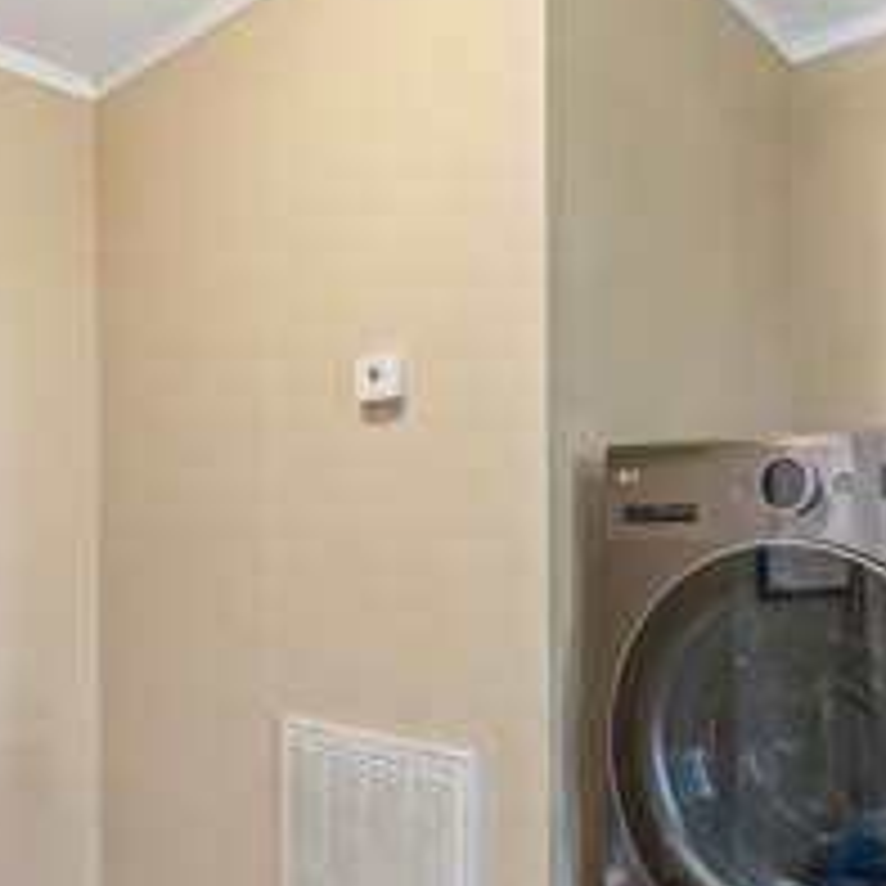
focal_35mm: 29
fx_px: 840
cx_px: 684
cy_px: 576
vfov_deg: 54.7
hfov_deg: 52.7
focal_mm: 14
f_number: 9
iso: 250
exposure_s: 6
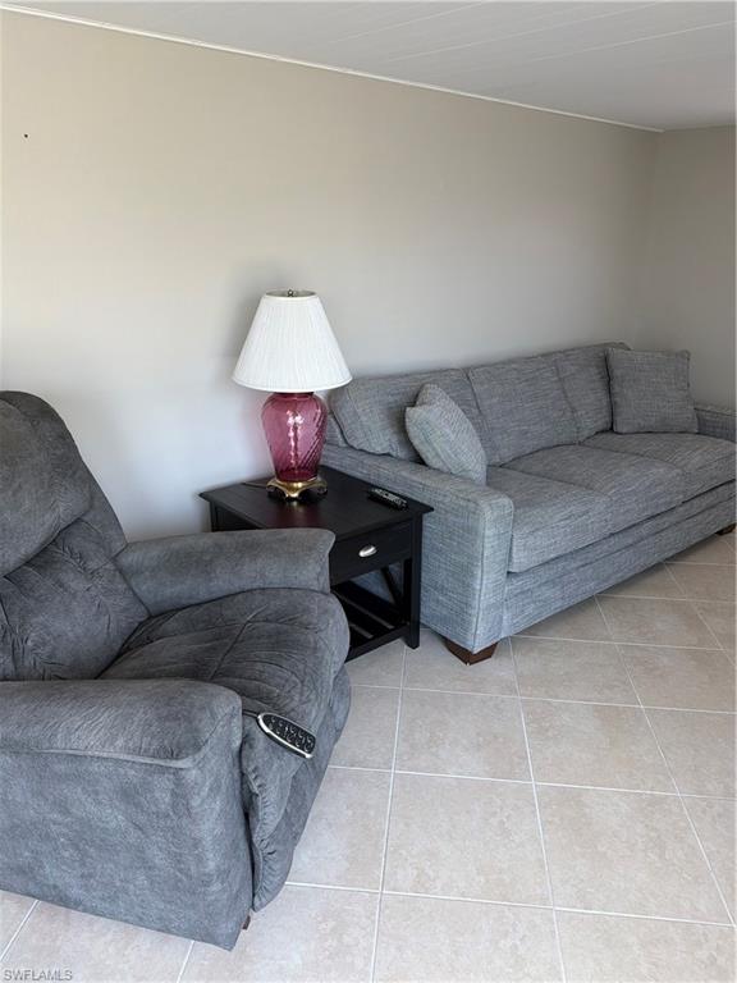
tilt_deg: -18.6
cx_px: 368
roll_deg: -0.3
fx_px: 681
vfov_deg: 71.6
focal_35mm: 24
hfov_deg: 56.8
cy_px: 492
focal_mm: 6.76
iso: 160
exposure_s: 1/121
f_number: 1.78
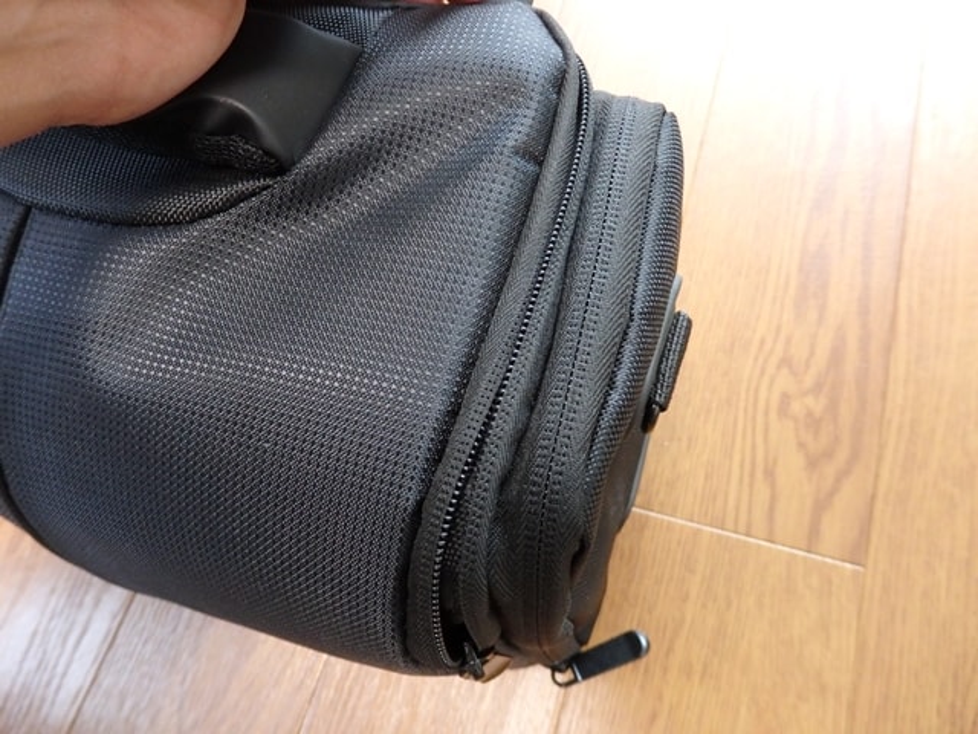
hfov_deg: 69.4
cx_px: 489
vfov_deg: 54.9
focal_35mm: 25
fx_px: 706
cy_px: 367
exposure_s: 1/30
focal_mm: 4.5
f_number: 3
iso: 640
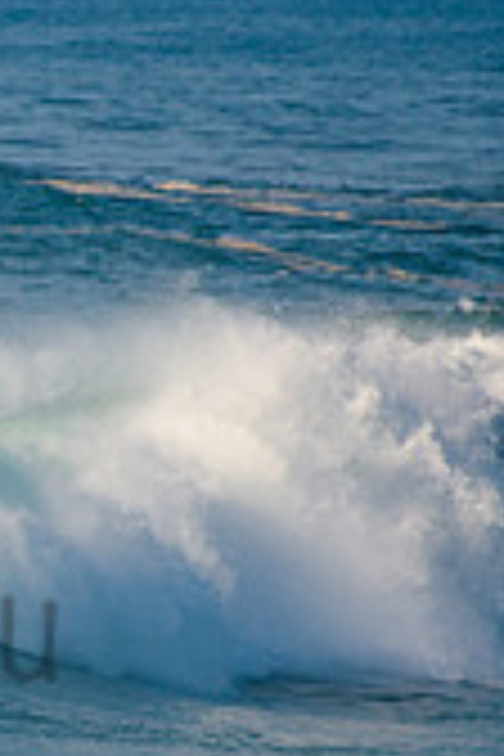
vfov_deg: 1.2
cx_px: -418
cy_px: 578
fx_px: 36264
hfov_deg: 0.8
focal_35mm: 1727
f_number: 5.6
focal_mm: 500
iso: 140
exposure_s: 1/1600
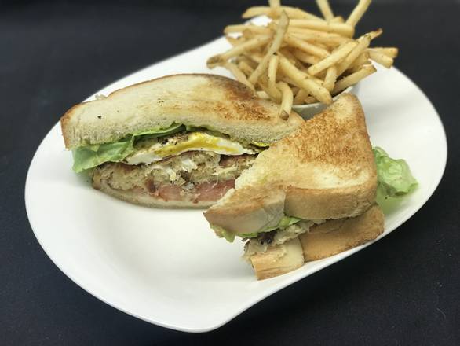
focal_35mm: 57
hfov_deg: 33.8
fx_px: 758
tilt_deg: -39.9
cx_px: 230
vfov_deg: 25.7
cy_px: 173
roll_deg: +0.5
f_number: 2.8
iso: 50
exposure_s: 1/60
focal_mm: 6.6
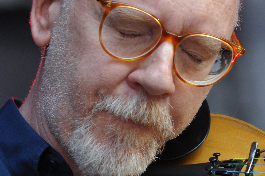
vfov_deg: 3.5
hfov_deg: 5.3
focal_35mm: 387
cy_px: 91
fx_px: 2845
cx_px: 191
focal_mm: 130
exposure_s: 1/250
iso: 640
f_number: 4
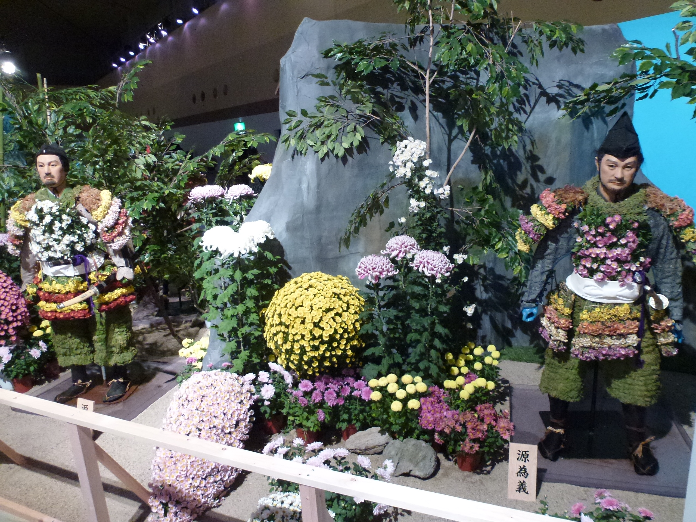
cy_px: 261
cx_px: 348
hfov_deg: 71.6
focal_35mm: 24
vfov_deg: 56.8
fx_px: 483
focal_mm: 4.3
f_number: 3.3
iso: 400
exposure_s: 1/25
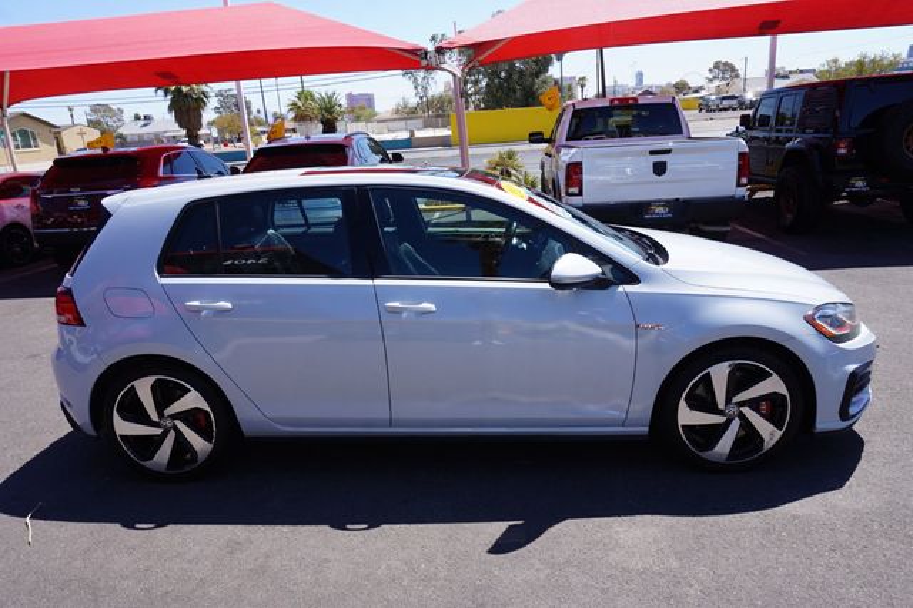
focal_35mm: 24
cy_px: 304
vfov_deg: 53.1
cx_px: 456
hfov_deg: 73.8
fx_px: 608
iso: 100
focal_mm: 16
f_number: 11
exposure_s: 1/80
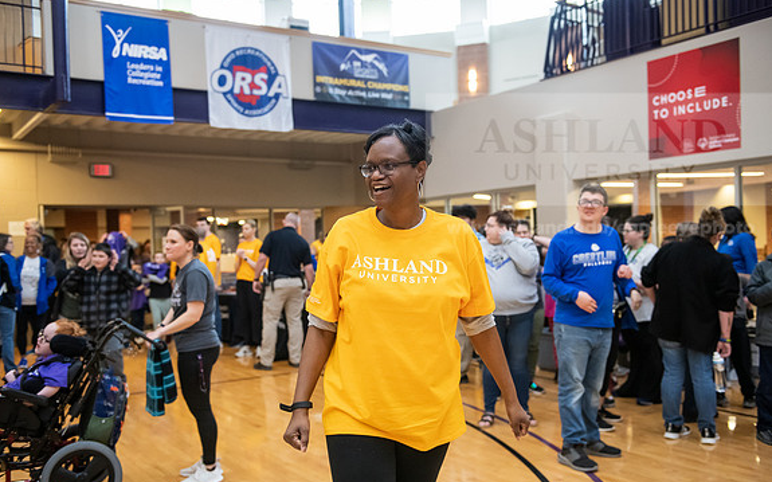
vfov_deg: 35.3
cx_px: 385
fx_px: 757
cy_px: 256
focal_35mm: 36
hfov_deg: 54.0
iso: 2500
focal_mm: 35
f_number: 3.2
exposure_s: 1/200
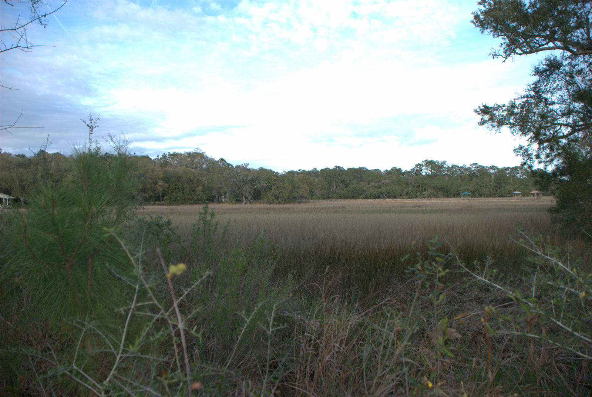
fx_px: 445
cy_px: 198
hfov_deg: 67.3
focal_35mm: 27
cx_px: 296
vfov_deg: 48.1
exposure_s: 1/200
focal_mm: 18
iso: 100
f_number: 4
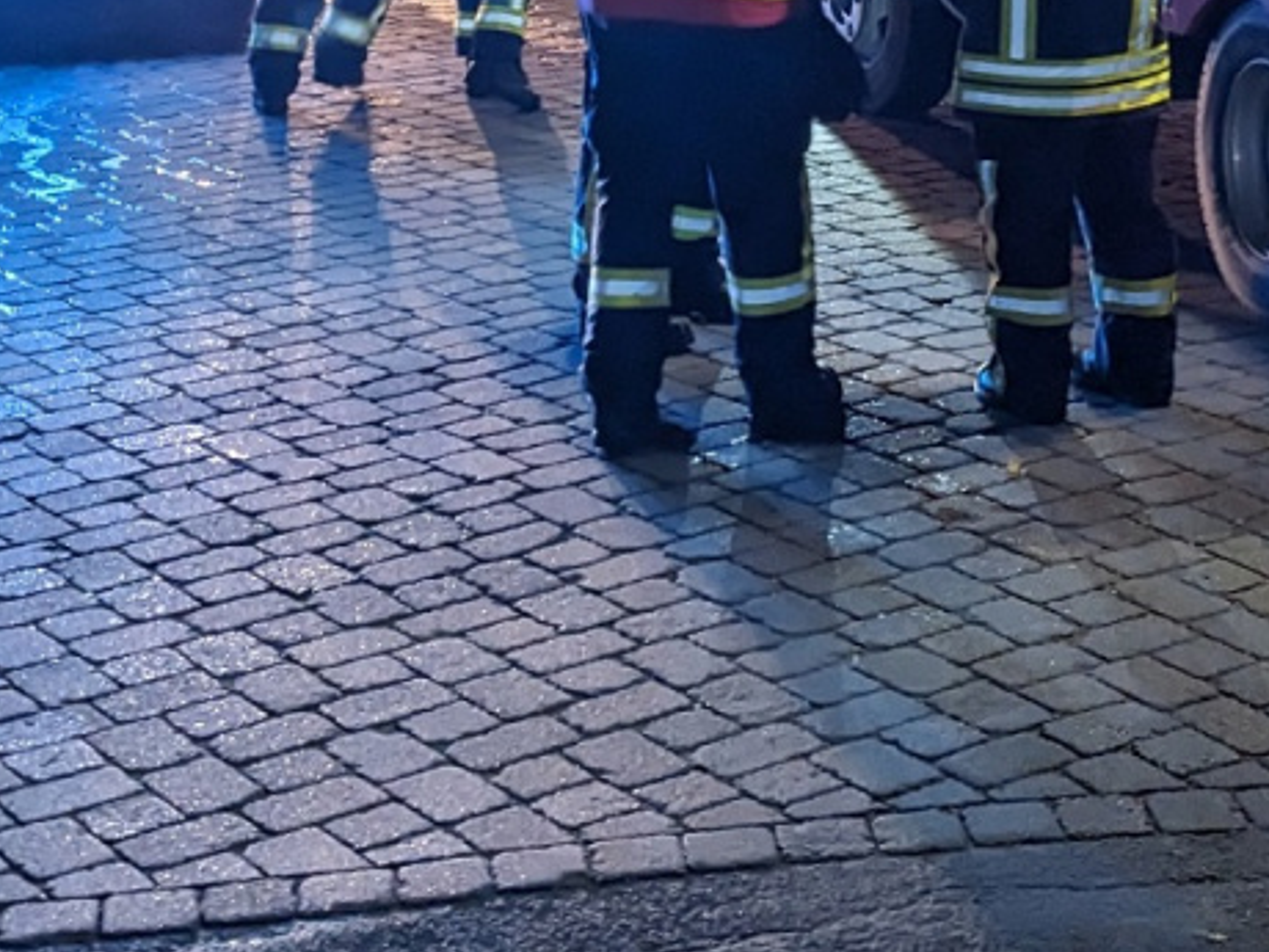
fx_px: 3446
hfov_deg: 20.8
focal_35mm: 94
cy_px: -259
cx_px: 830
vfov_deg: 15.1
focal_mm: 4.38
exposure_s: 1/25
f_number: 1.73
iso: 197
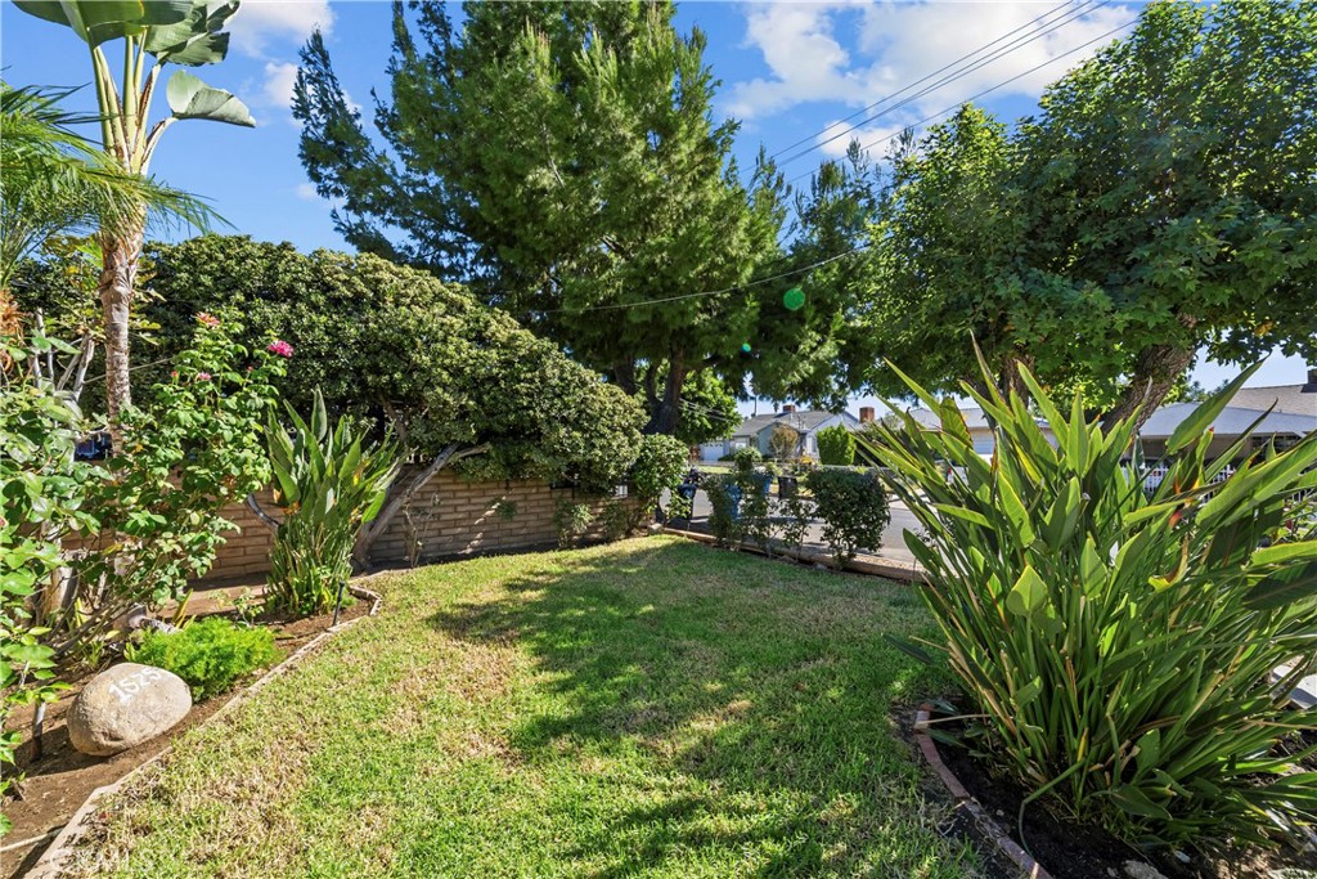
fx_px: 512
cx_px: 658
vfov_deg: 81.2
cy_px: 440
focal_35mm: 14
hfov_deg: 104.2
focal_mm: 14
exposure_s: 1/60
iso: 100
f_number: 9
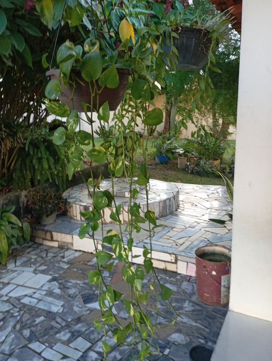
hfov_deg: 49.9
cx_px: 136
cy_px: 180
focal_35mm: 28
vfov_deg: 63.4
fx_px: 293
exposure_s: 1/60
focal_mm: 4.27
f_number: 1.8
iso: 139
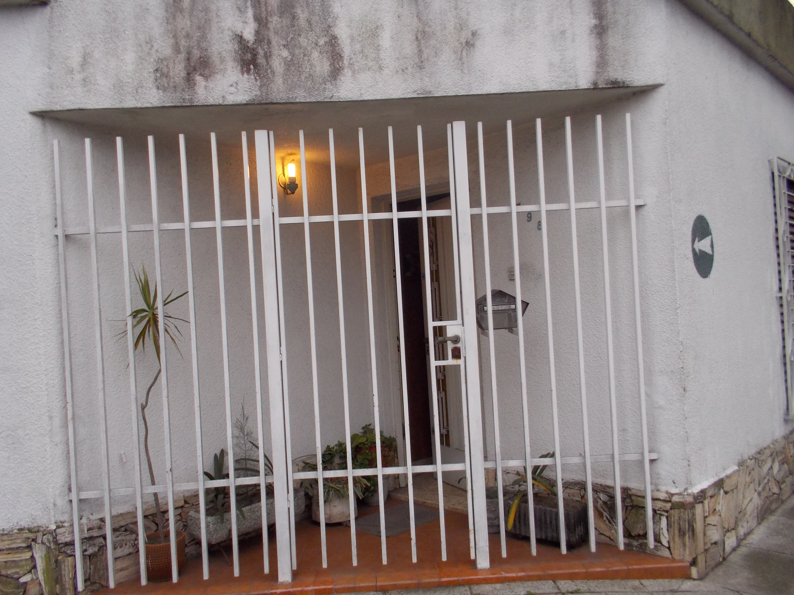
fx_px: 665
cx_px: 397
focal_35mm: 29
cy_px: 298
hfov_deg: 61.7
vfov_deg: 48.2
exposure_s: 1/250
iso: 160
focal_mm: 4.1
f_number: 3.3
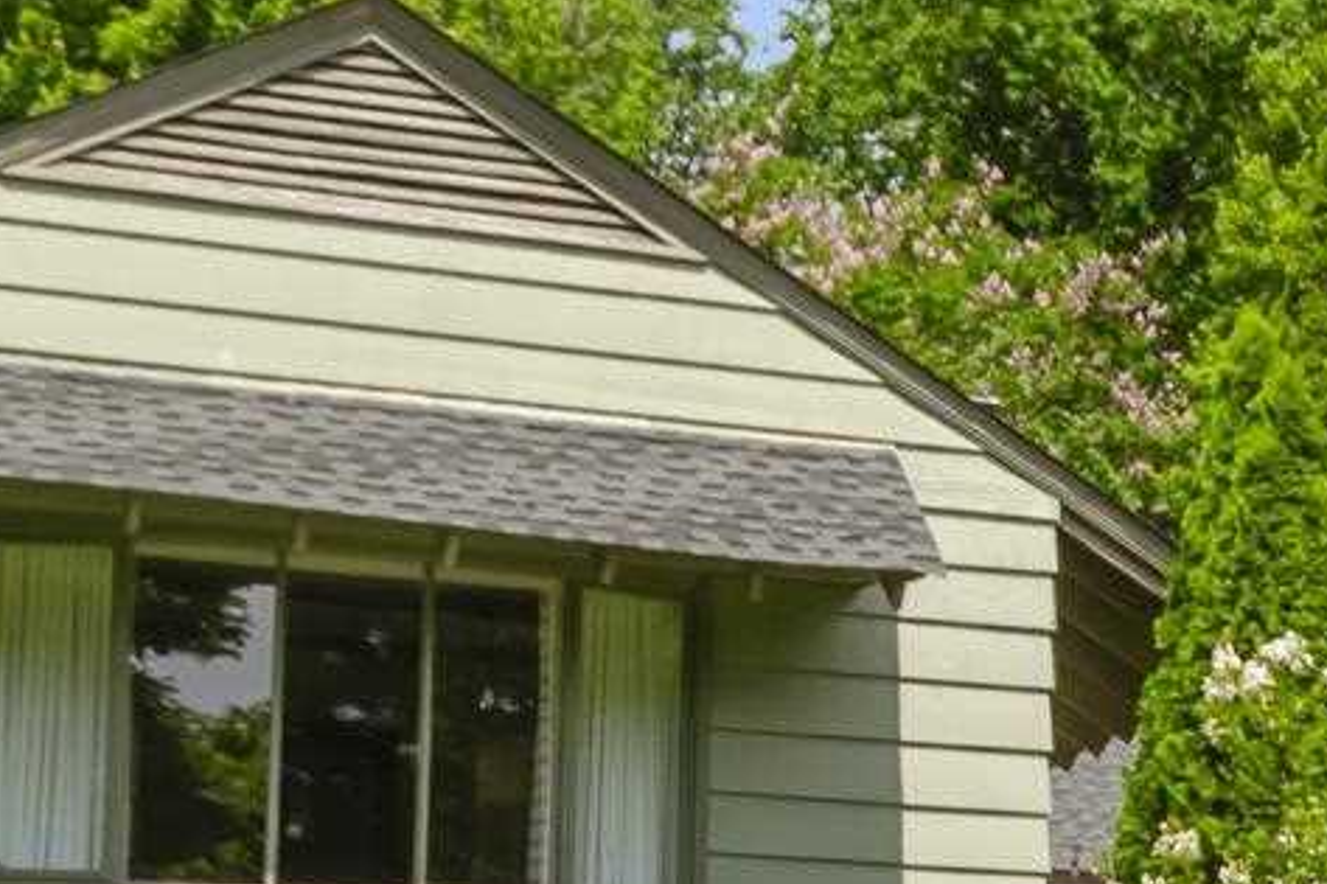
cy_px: 1044
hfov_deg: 15.7
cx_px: 2048
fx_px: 4371
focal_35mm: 119
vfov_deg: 11.3
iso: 100
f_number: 9
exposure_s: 1/80
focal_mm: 15
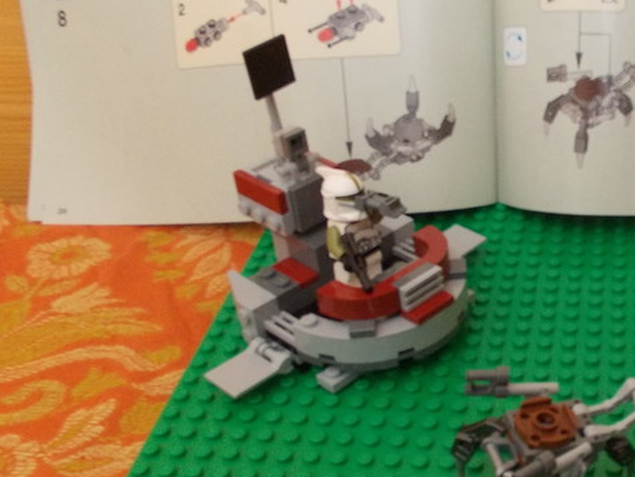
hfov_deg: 34.3
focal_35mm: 53
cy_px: 291
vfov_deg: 27.5
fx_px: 973
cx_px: 559
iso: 200
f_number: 2.7
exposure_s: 1/6
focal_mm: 4
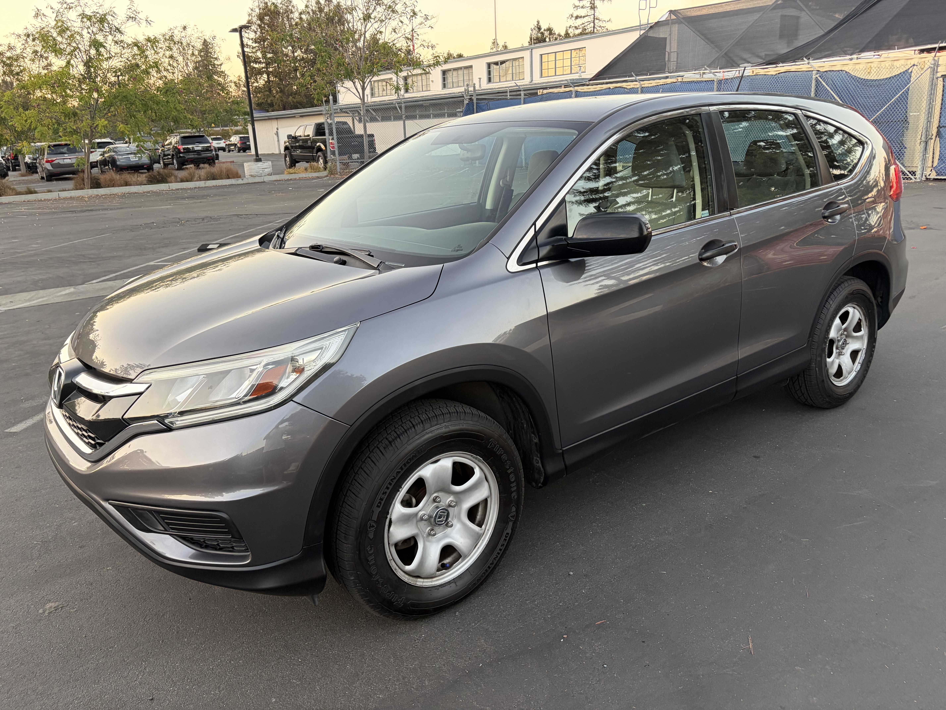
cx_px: 473
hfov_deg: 67.3
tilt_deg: -17.5
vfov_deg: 53.1
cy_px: 355
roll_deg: +1.9
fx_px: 711
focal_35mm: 26
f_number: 1.6
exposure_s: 1/99
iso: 125
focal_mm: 5.96
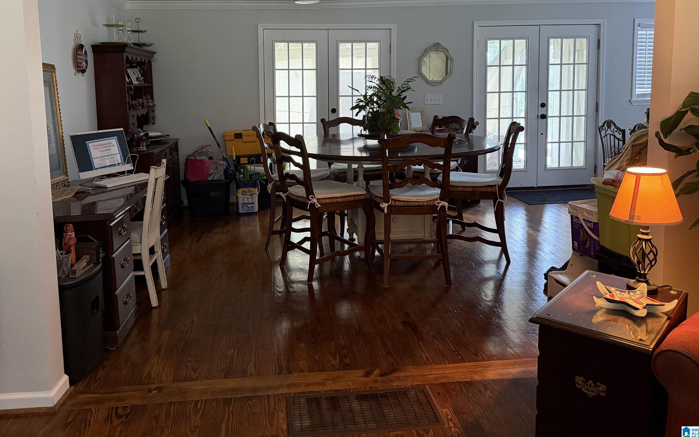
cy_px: 139
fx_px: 552
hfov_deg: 64.5
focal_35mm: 29
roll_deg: +0.5
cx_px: 314
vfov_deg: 42.5
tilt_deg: -5.0
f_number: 1.78
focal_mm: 6.76
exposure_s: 1/40
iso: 640
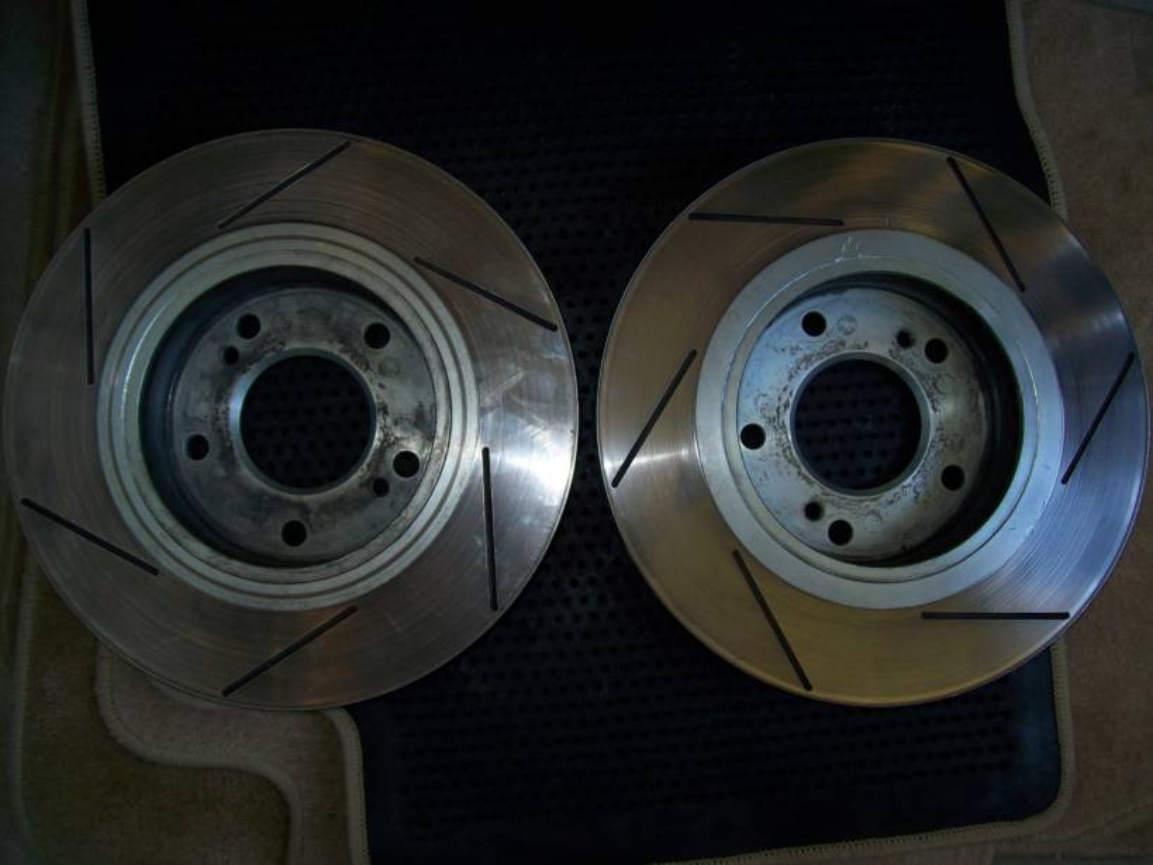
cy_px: 432
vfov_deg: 39.6
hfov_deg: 51.4
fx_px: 1199
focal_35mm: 36
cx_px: 576
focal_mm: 6
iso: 80
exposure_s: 1/64
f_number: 2.7
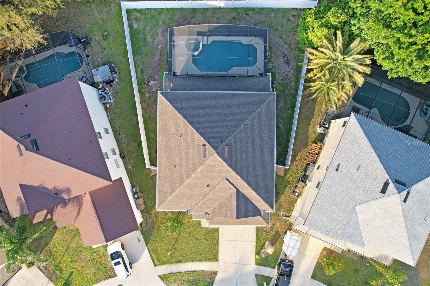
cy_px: 143
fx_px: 263
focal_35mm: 22
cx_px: 215
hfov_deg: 78.6
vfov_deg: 57.2
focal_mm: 8.38
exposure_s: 1/350
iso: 100
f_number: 2.8
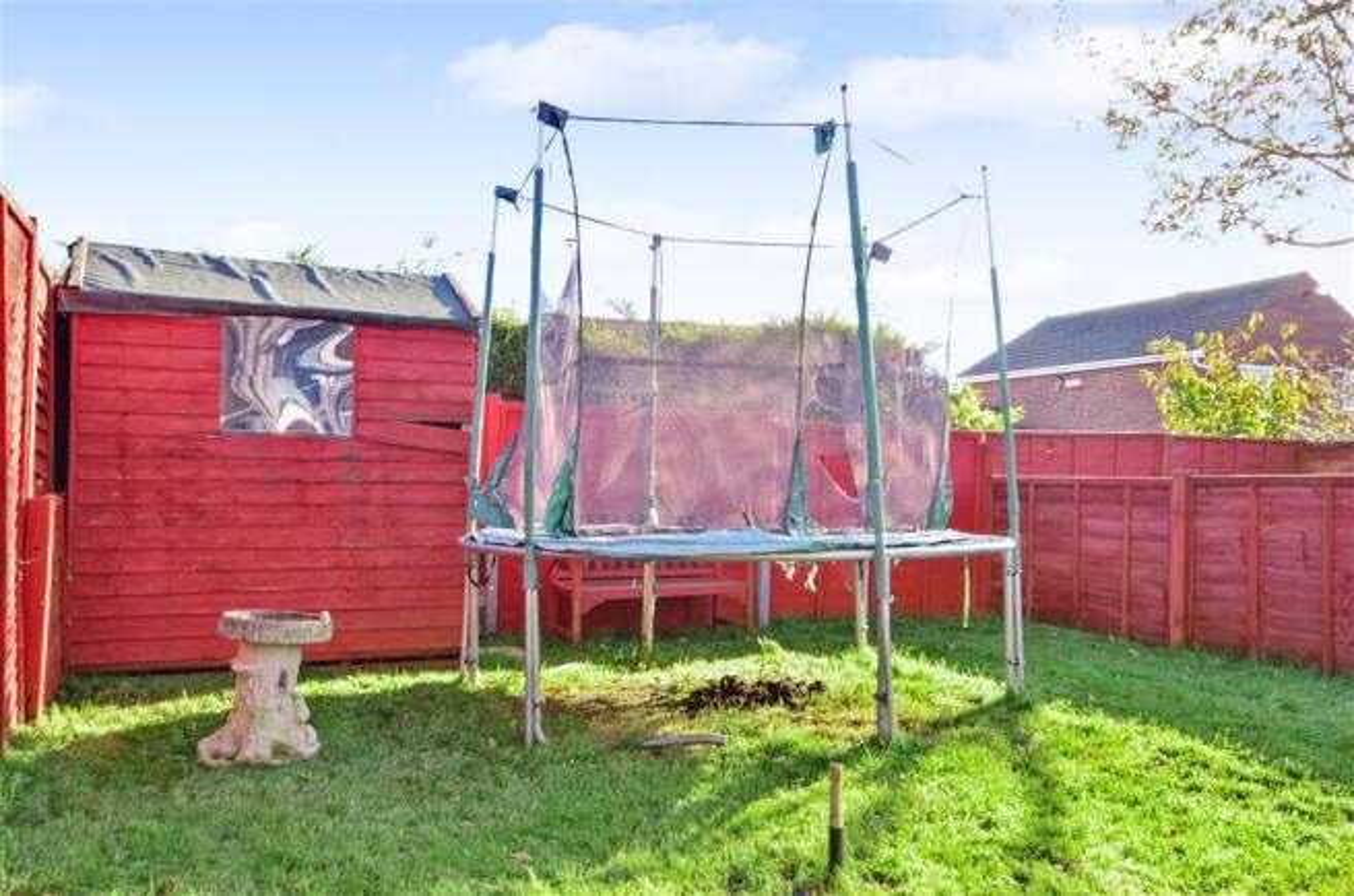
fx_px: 1126
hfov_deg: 62.0
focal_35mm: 30
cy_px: 448
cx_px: 677
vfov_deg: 43.4
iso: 200
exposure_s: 1/10
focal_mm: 20
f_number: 14
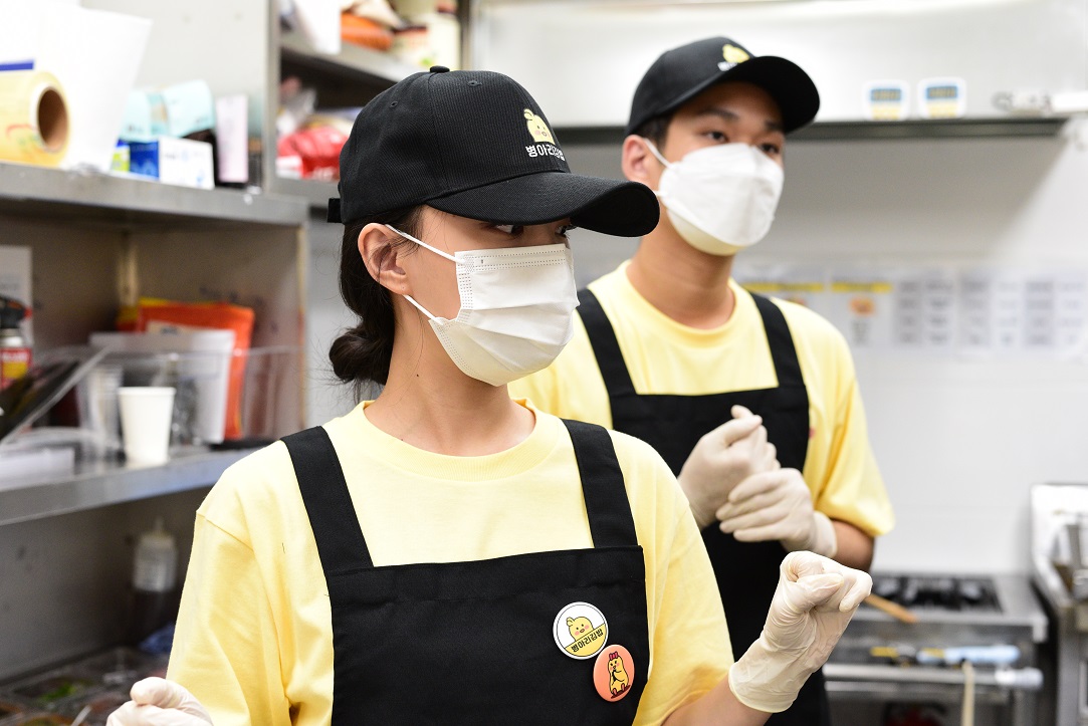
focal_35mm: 50
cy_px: 363
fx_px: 1512
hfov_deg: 39.6
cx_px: 544
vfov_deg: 27.0
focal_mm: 50
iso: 2500
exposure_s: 1/320
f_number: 4.5
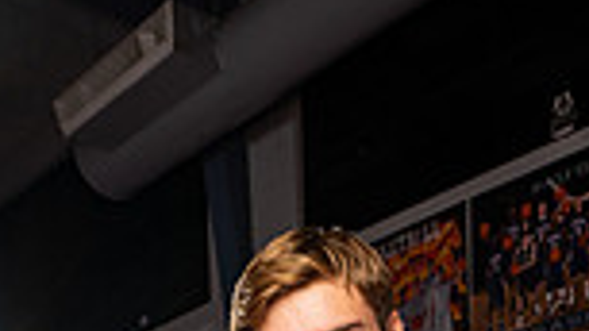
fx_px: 1156
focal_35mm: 74
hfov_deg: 27.8
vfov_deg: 12.8
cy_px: 781
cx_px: 504
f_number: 7.1
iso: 320
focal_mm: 24
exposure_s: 1/200
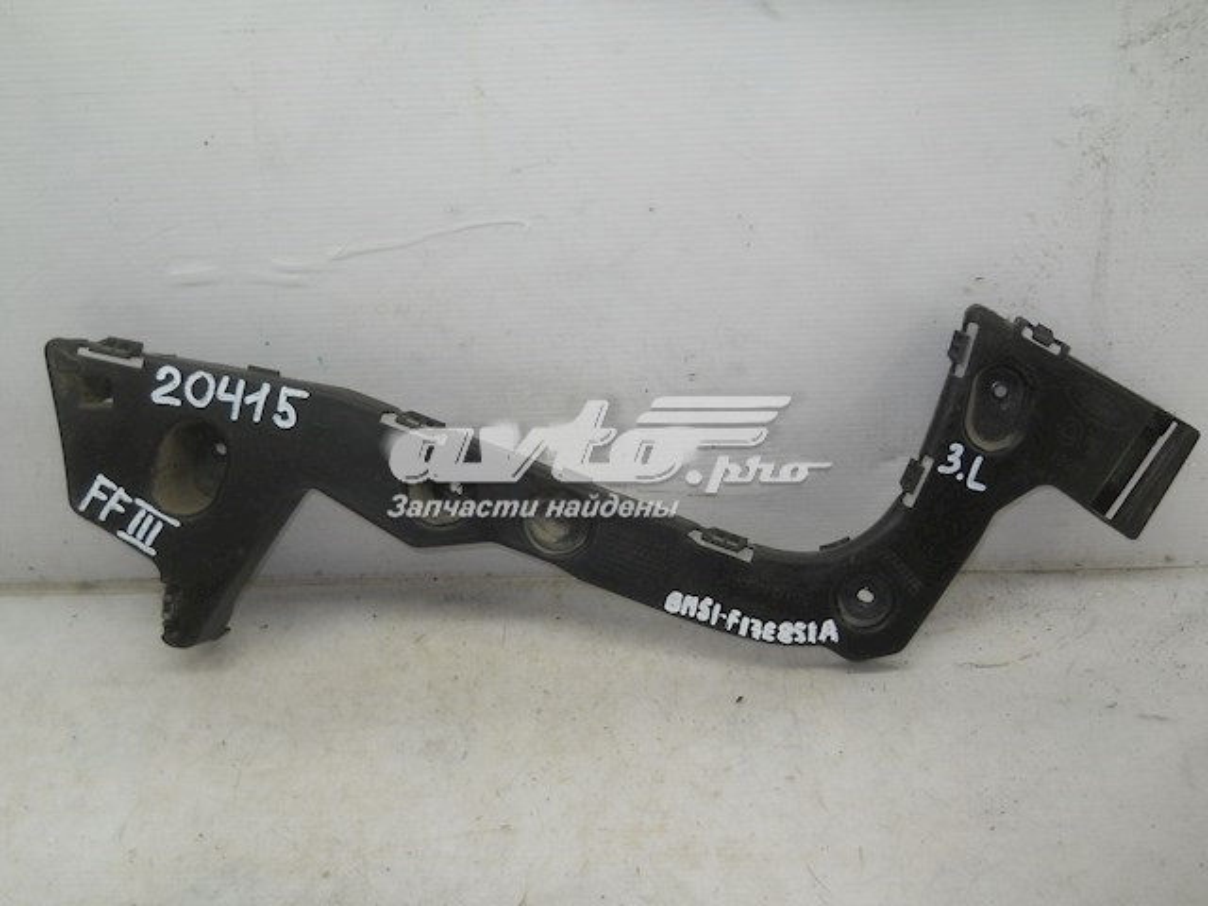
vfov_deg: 35.1
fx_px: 1431
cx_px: 604
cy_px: 453
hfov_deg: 45.8
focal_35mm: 41
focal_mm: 6.72
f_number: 3.1
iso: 80
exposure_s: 1/40
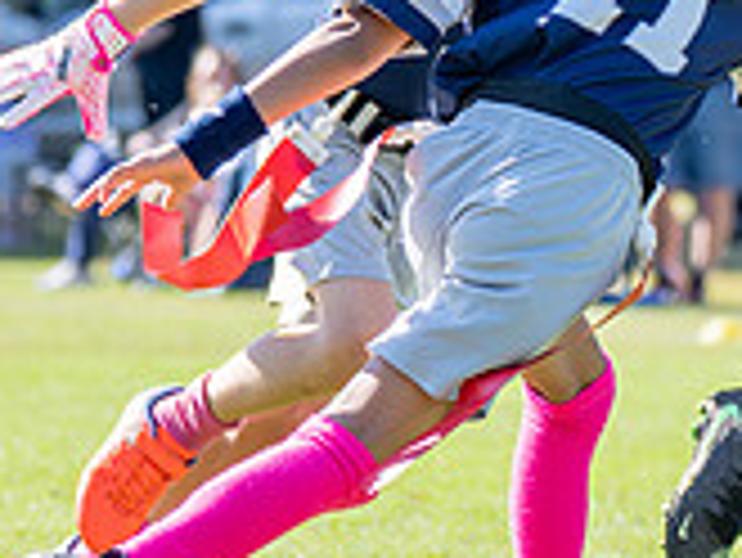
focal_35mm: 496
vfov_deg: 3.0
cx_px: 1218
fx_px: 10640
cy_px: 18
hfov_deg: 4.0
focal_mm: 80
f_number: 2.8
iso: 250
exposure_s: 1/2500
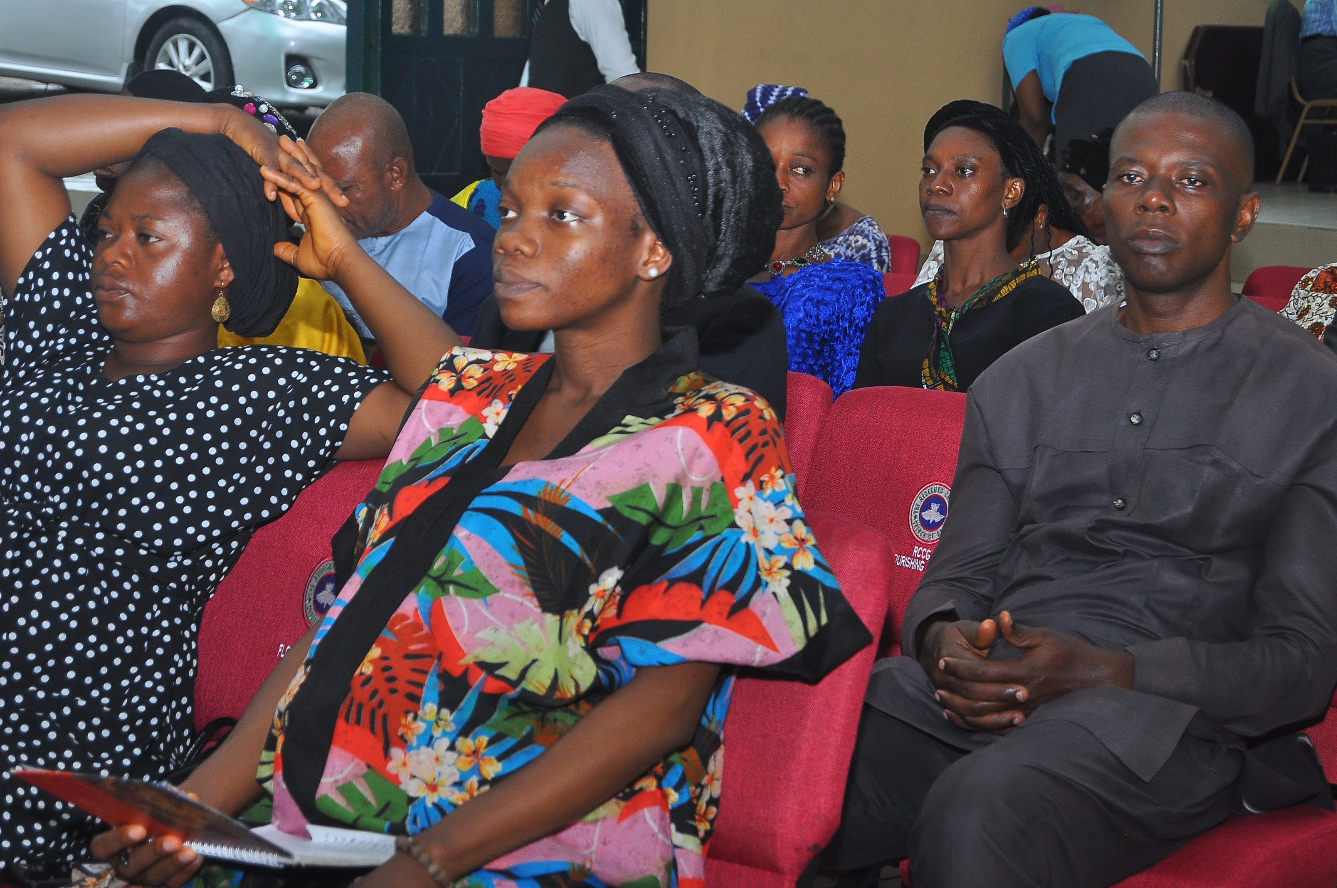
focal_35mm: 82
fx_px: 3060
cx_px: 668
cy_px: 444
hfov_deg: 24.6
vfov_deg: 16.5
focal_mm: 55
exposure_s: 1/100
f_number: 5.6
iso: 400
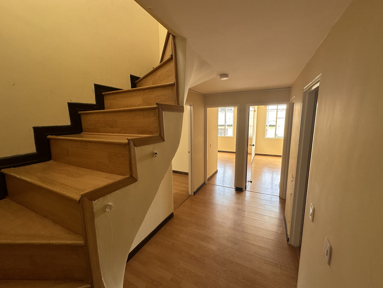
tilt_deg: -8.5
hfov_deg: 102.1
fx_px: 155
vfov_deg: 85.7
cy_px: 144
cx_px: 192
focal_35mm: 14
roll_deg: +1.0
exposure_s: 1/99
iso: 80
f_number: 2.2
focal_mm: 2.22
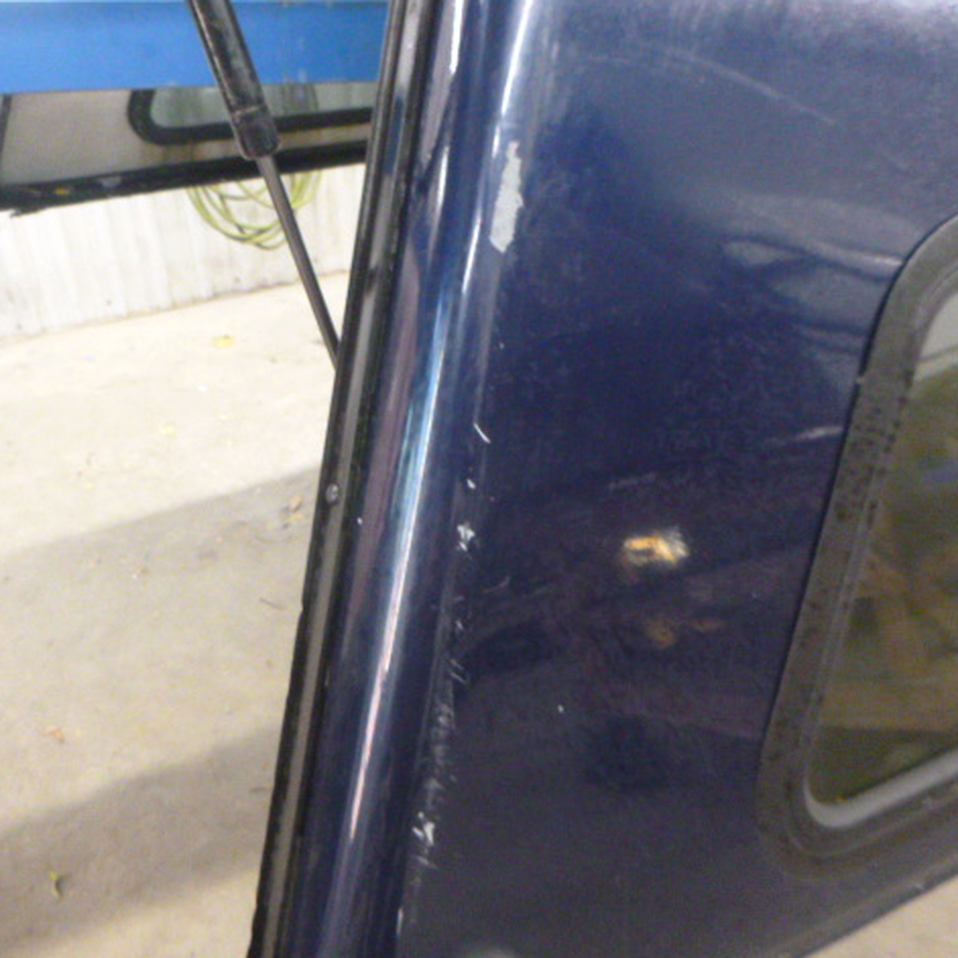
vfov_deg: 54.0
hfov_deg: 54.0
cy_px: 480
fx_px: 939
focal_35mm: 30
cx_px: 458
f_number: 3.9
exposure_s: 1/15
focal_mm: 4.5
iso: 800
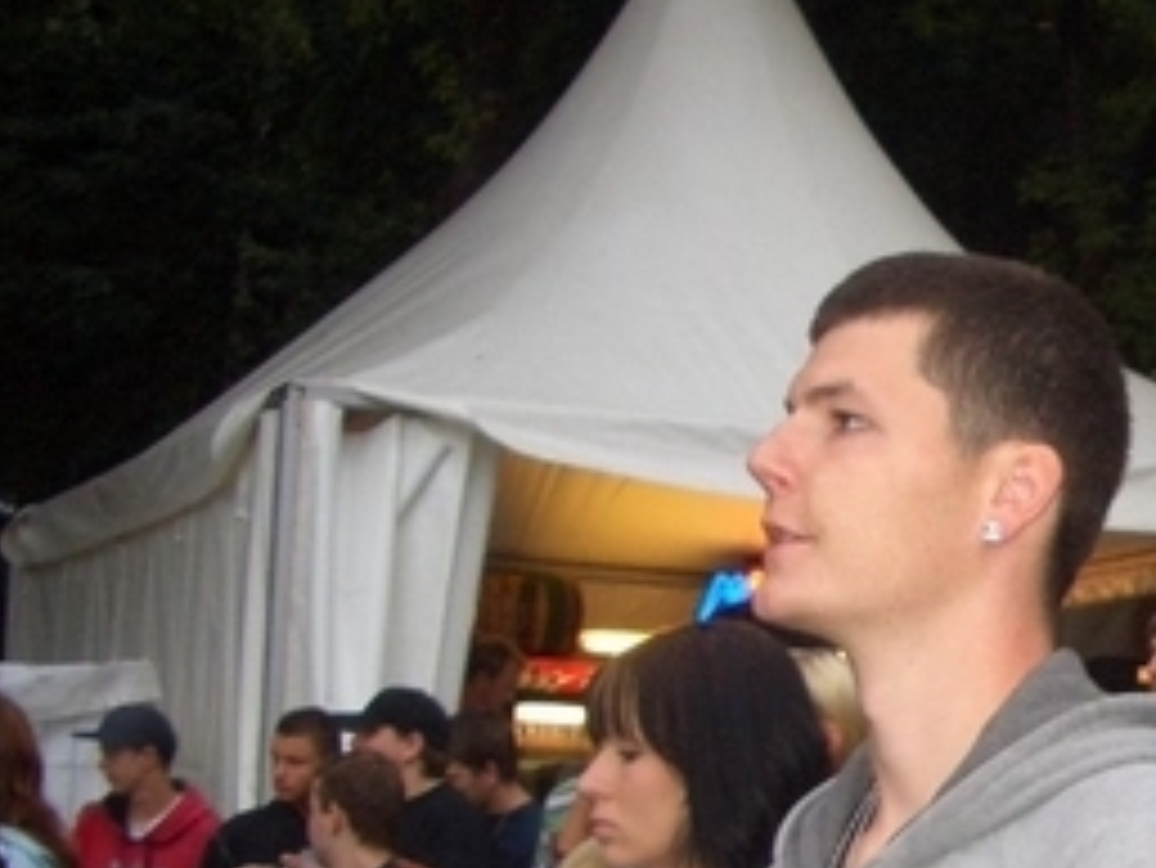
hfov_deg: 21.1
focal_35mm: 87
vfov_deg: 16.9
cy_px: 612
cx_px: 1354
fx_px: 2907
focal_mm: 5.8
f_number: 2.6
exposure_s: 1/60
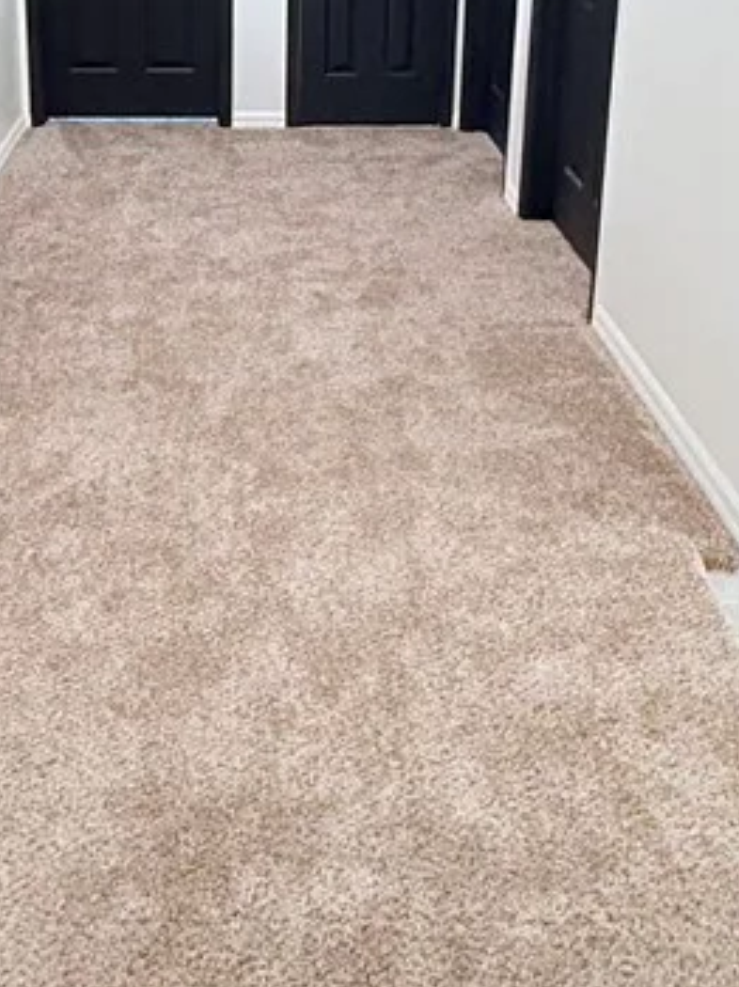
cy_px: 62
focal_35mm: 41
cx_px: 248
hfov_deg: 34.8
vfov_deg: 41.4
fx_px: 1168
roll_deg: -0.8
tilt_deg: -11.7
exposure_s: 1/60
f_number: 2.2
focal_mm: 2.22
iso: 800
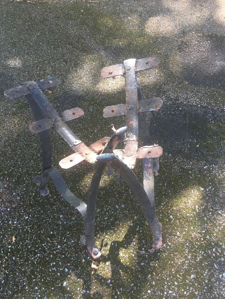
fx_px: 251
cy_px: 150
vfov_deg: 61.7
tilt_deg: -60.2
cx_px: 112
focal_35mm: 29
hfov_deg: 48.2
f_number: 2.2
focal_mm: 4.15
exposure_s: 1/33
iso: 32
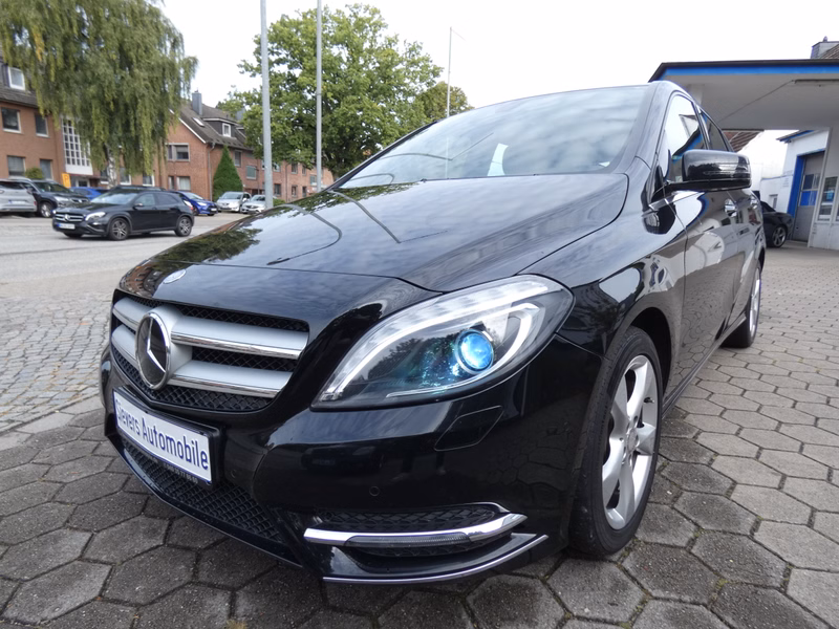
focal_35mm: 20
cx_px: 420
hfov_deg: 81.7
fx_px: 485
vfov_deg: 66.0
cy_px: 314
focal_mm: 3.6
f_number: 2.8
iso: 80
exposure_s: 1/320
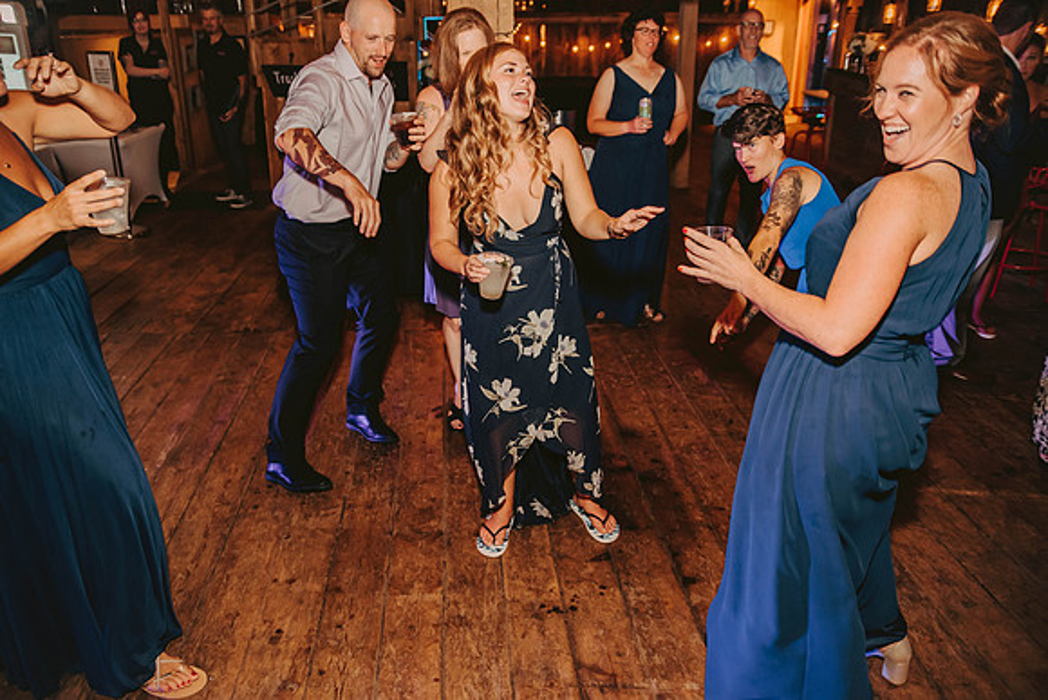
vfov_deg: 46.4
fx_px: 815
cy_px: 350
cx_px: 524
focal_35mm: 28
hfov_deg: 65.5
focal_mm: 28
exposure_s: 1/125
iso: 1250
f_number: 2.8
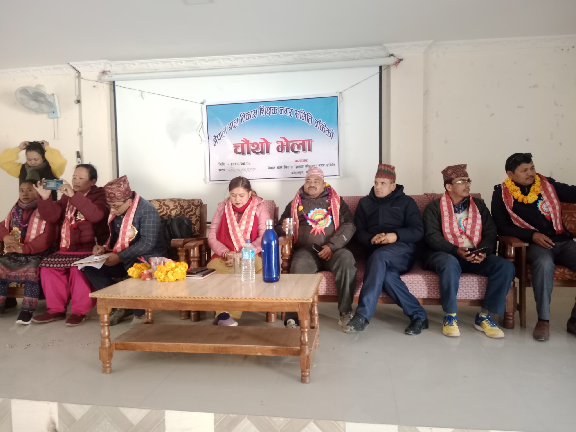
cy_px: 216
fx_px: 433
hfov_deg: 67.3
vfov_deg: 53.1
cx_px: 288
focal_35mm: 26
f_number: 1.8
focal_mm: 3.96
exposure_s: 1/16.7
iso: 2441
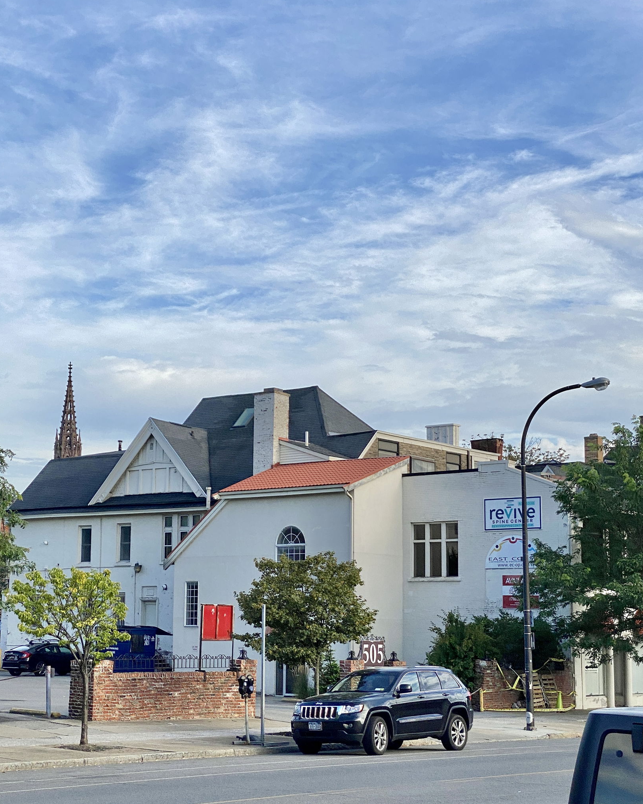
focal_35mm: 64
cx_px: 276
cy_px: 413
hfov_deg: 23.8
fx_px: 1522
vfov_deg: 29.6
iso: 20
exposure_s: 1/922
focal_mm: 6
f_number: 2
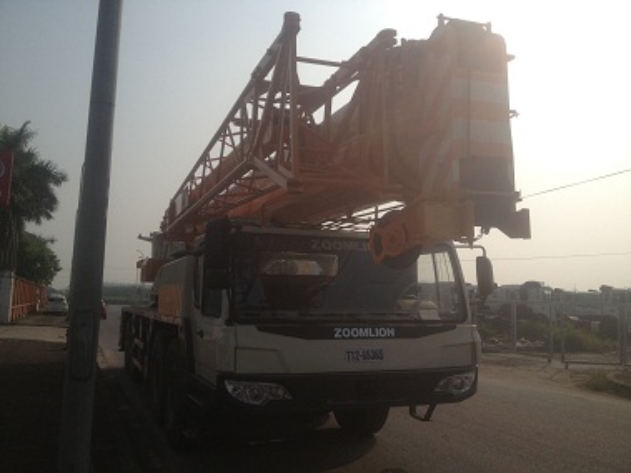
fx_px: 638
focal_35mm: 35
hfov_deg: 52.6
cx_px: 316
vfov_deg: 40.7
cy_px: 236
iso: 50
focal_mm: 4.28
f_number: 2.4
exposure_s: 1/4255
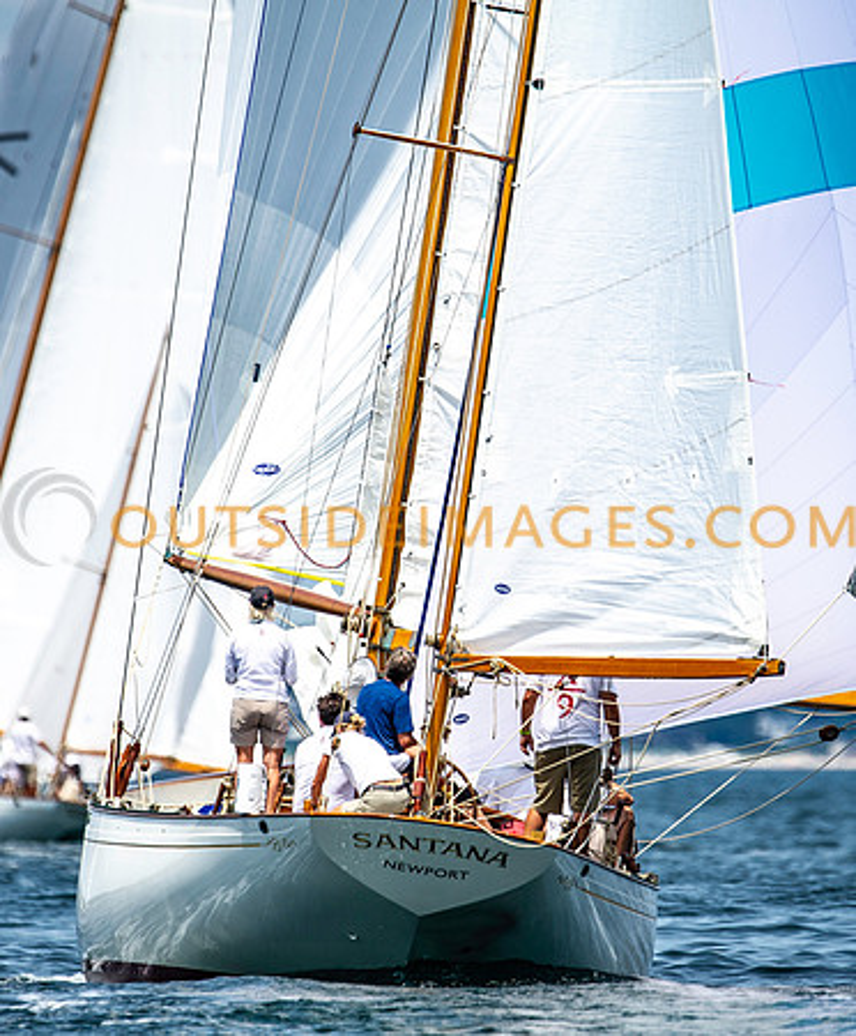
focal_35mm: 835
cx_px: 473
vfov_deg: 2.3
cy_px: 518
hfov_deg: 1.9
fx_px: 25917
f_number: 5
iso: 400
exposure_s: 1/3200
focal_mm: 600
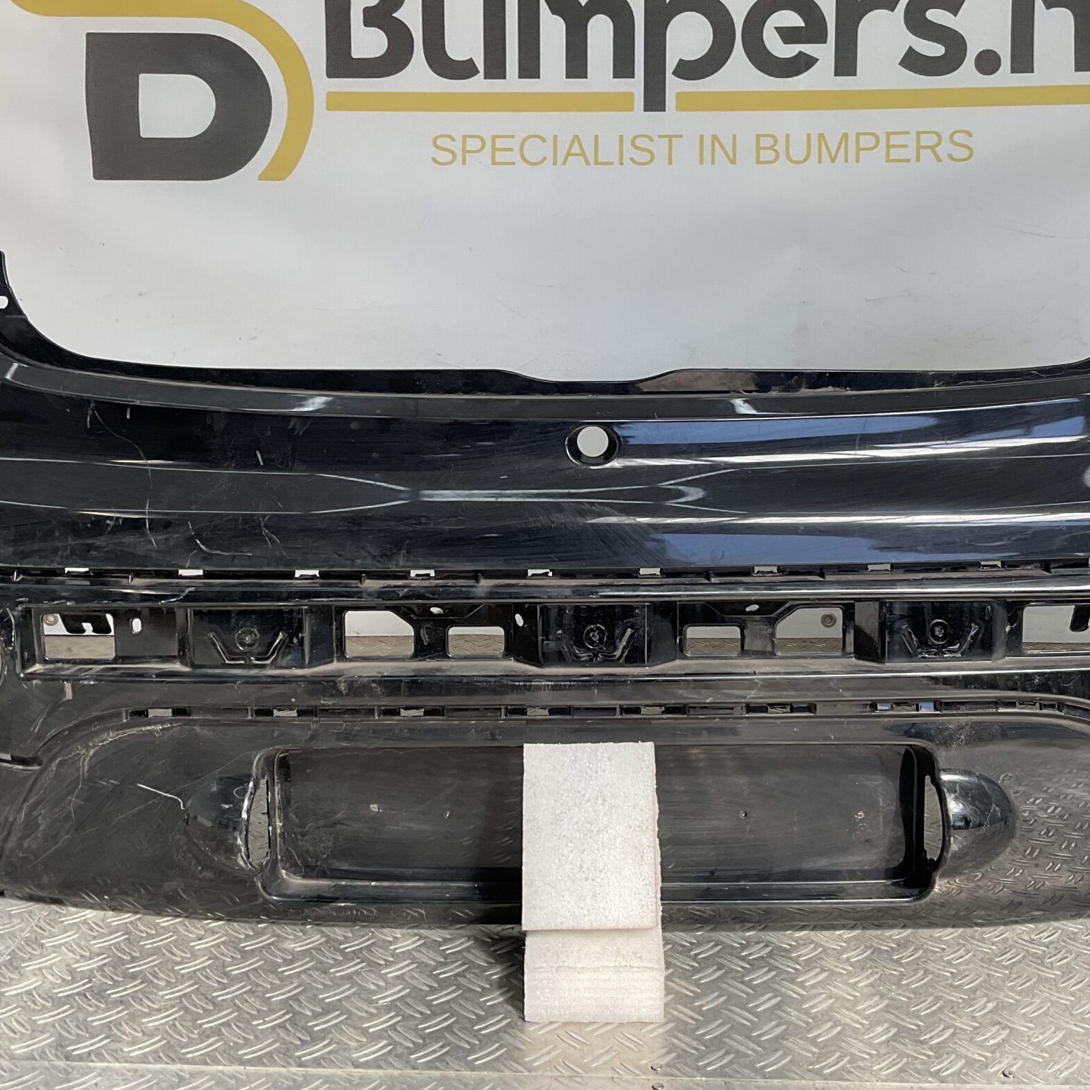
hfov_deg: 40.0
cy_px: 472
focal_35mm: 42
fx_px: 1496
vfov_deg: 40.0
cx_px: 607
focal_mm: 3
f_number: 1.8
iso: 16
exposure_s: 1/262
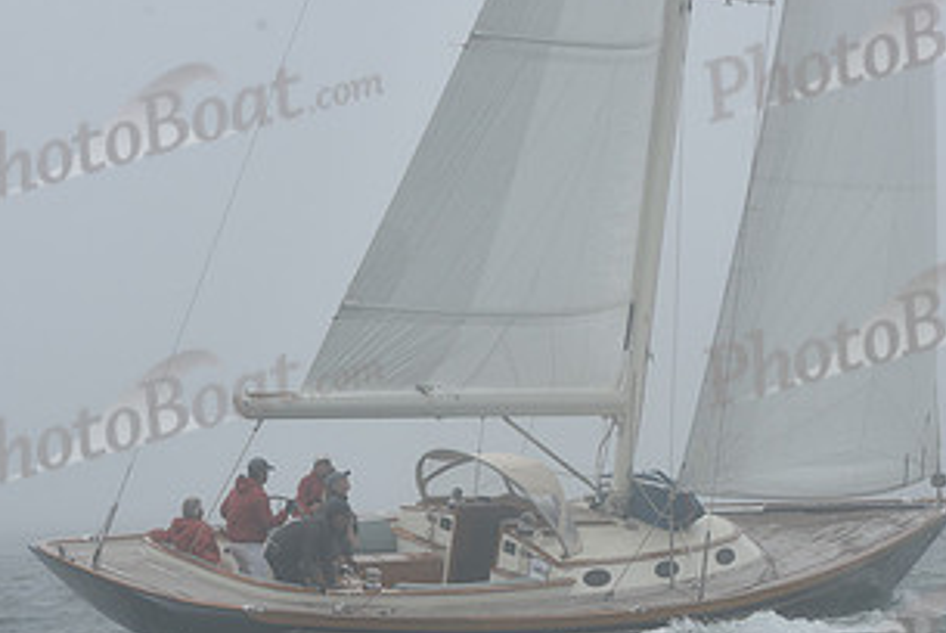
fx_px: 3498
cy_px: 532
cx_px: 546
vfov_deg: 10.3
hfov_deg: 15.4
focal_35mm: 133
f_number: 10
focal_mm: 70
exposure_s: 1/800
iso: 250
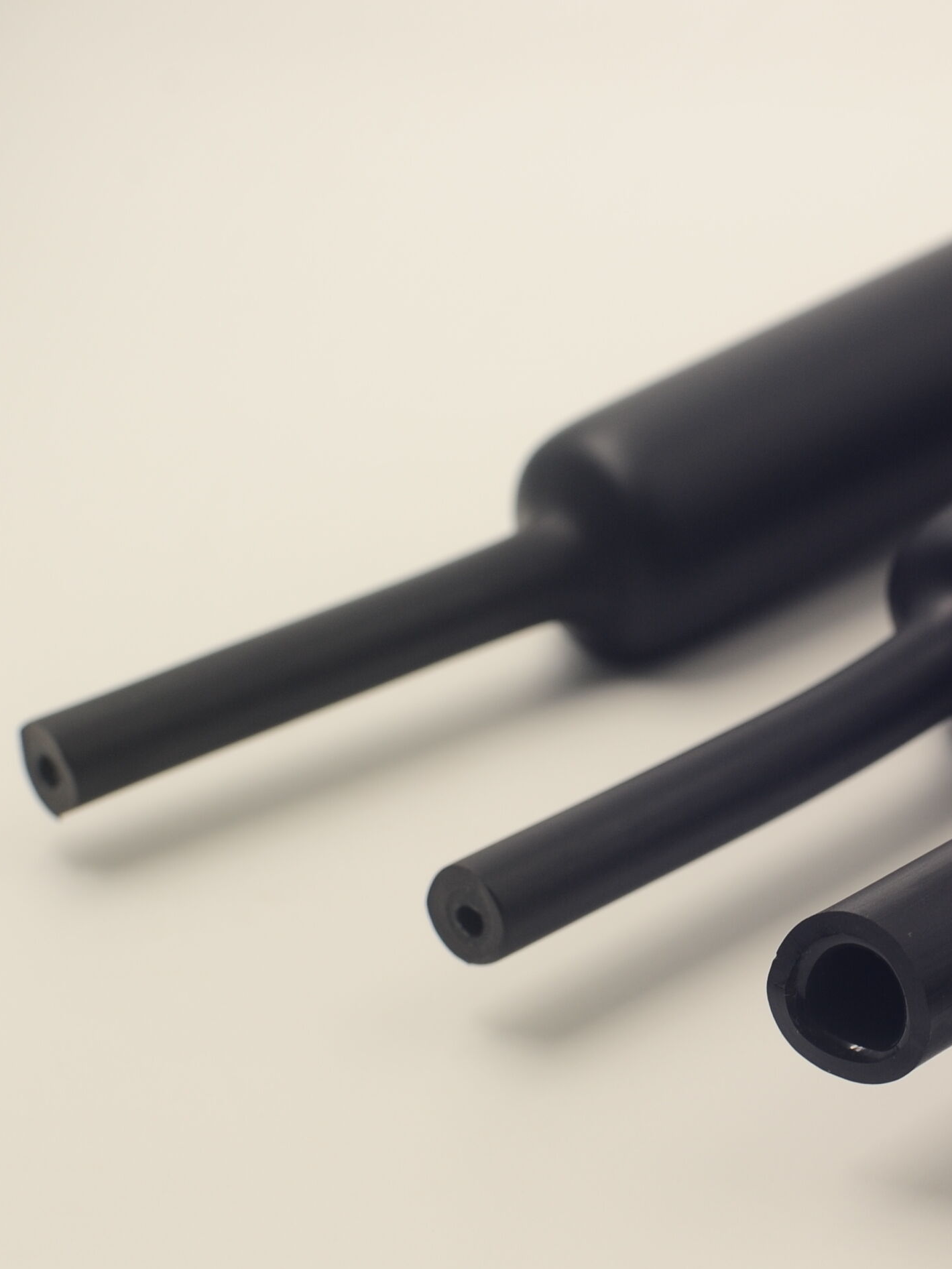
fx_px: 3960
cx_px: 1026
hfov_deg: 13.5
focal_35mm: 108
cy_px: 751
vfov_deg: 18.2
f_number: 8
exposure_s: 1/60
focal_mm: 50
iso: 250
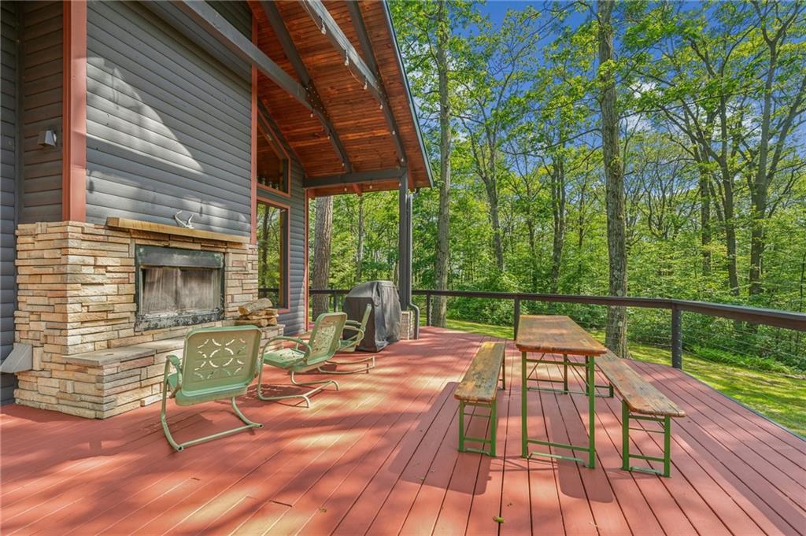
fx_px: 313
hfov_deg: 104.3
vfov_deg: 81.1
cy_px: 268
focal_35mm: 14
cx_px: 403
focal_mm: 14
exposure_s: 1/6
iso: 50
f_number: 11
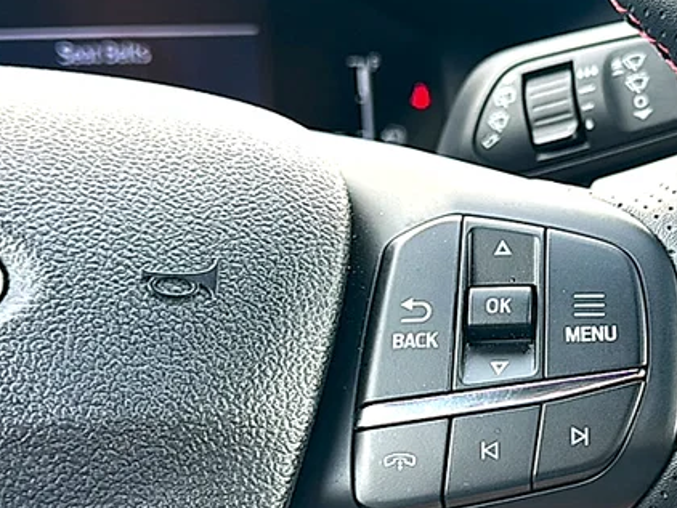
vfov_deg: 23.2
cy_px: 334
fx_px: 1233
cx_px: 537
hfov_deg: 30.0
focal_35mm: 63
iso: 50
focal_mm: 6.86
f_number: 1.78
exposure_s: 1/79
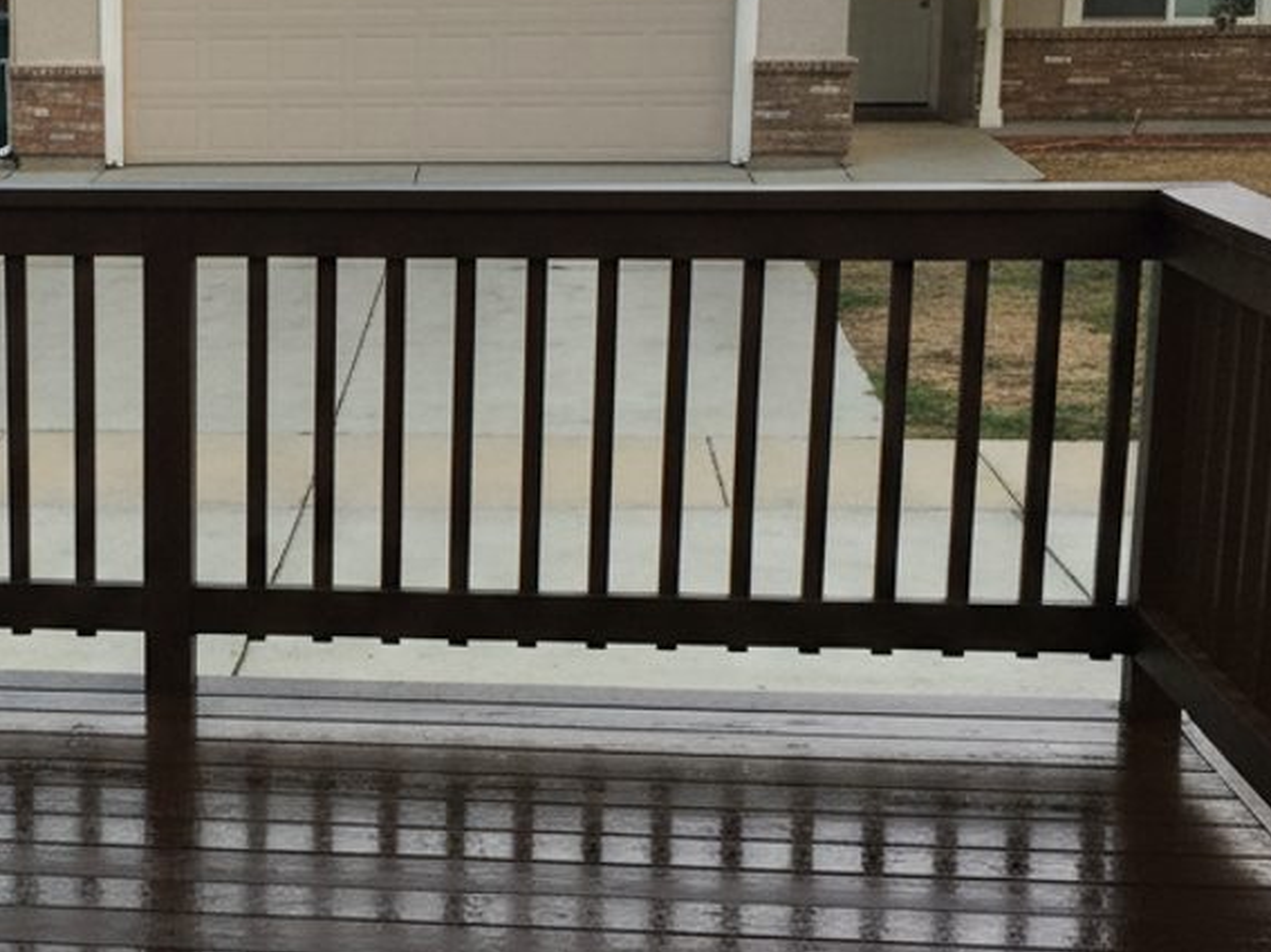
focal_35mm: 55
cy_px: 580
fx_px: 2019
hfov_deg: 32.7
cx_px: 69
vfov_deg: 26.5
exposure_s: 1/542
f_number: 1.5
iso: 314
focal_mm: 5.7
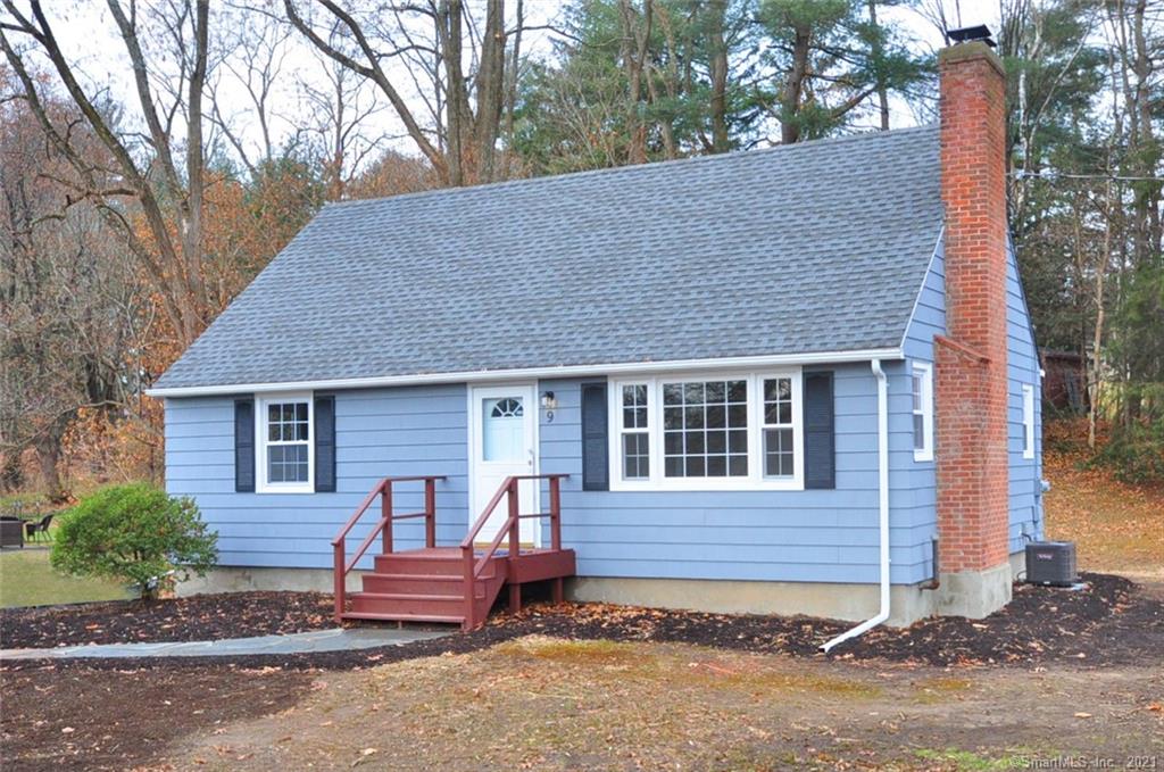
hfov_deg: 62.0
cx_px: 582
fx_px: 968
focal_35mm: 30
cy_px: 386
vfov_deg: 43.5
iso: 640
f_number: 8
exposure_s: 1/250
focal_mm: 20
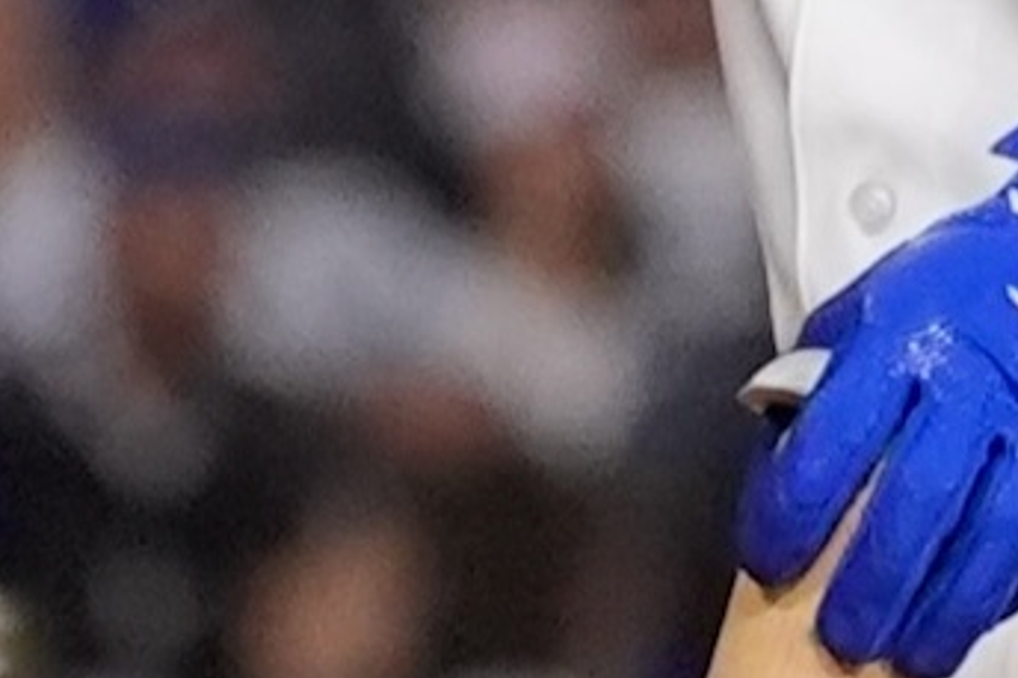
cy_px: -888
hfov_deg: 2.6
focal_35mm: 806
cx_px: -157
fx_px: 22780
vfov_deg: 1.7
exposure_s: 1/2000
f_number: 2.8
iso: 1600
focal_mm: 140
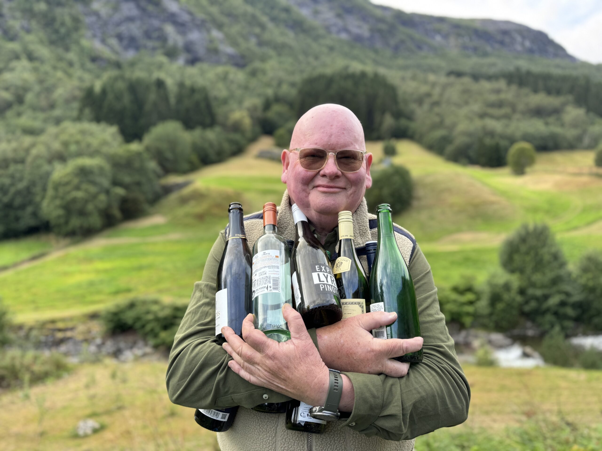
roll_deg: +0.2
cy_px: 226
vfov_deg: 56.8
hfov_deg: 71.6
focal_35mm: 24
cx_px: 301
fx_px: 417
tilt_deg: -0.1
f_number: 1.78
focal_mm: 6.76
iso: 80
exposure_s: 1/390
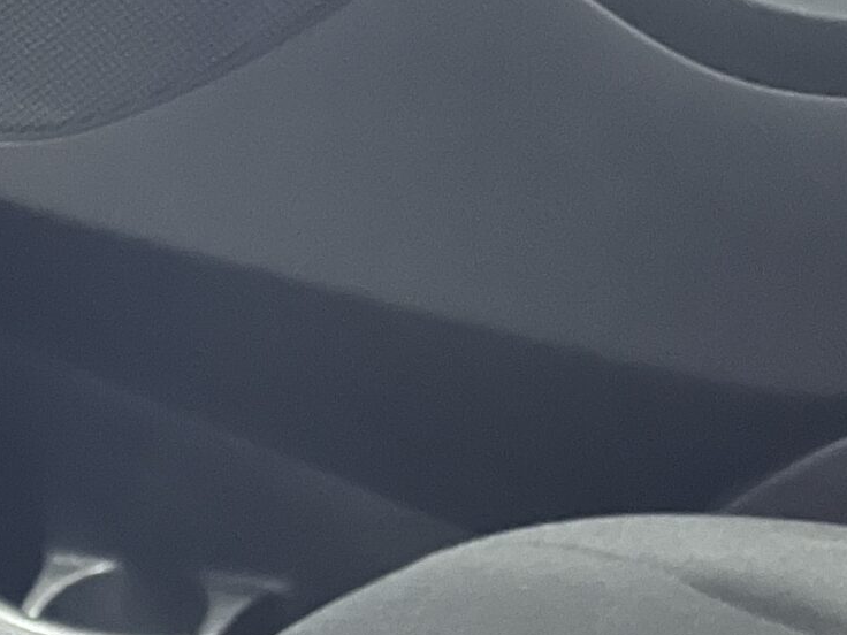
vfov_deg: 15.5
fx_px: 2129
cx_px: -486
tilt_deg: -29.0
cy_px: 992
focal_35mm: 87
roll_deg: +2.4
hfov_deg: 19.2
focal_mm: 5.1
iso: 1000
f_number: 1.6
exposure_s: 1/9
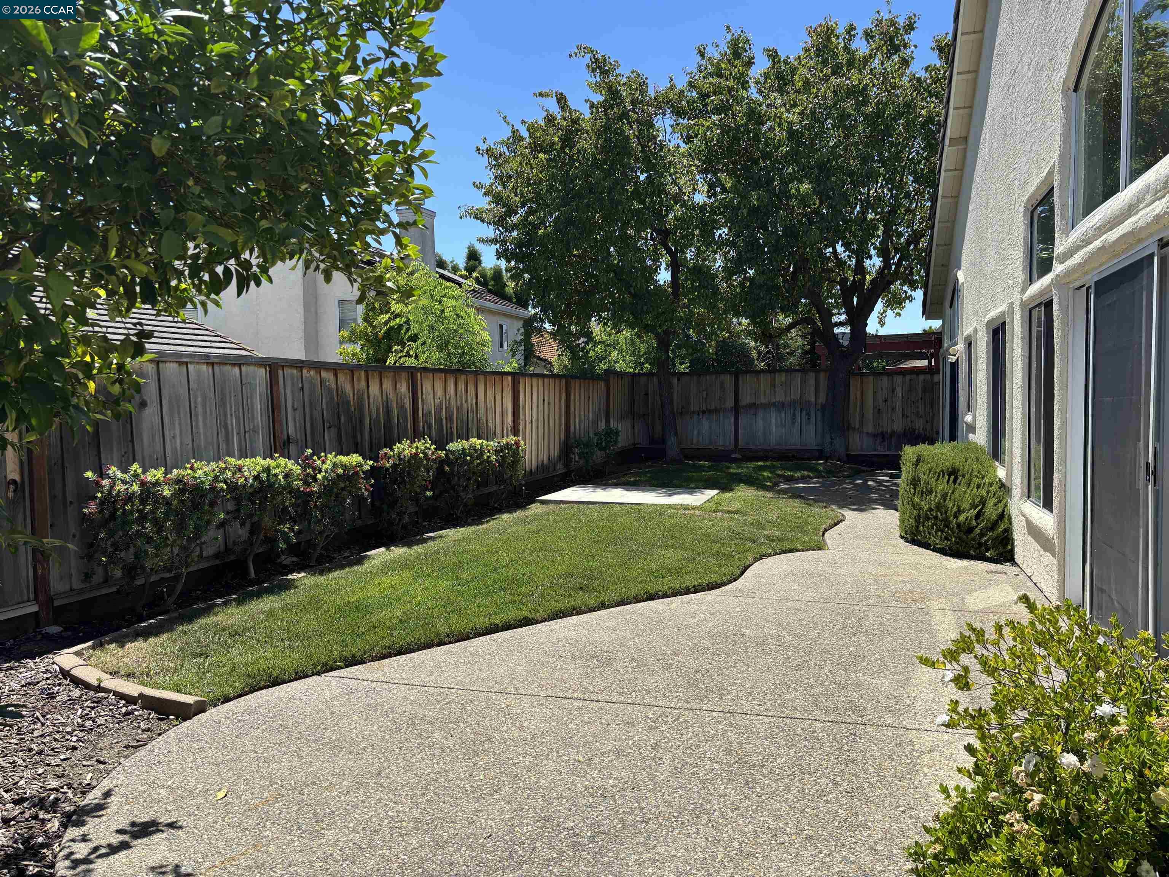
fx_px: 878
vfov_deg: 53.1
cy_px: 438
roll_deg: +0.2
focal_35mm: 26
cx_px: 584
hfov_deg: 67.3
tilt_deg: -1.9
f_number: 1.6
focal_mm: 5.96
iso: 50
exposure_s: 1/2513
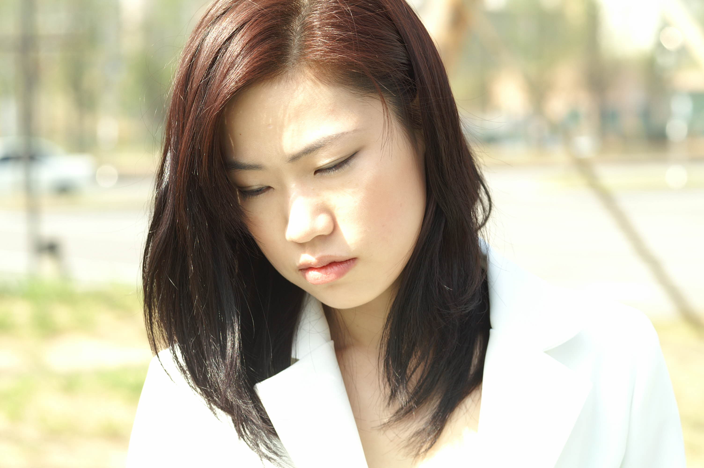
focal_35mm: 120
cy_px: 234
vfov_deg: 11.4
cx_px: 352
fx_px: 2345
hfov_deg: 17.1
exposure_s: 1/125
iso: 100
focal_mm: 80
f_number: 6.3
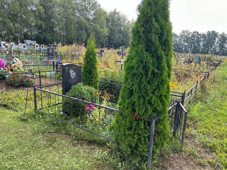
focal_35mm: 26
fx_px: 170
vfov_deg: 53.1
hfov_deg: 67.3
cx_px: 114
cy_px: 85
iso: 50
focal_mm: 5.7
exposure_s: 1/572
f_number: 1.5
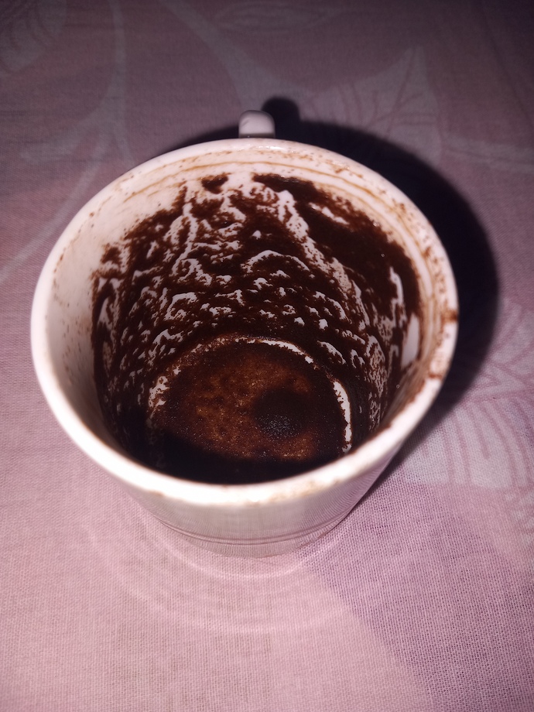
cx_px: 267
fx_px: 555
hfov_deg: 51.4
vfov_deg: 65.3
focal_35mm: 27
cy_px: 356
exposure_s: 1/100
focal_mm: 4
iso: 25
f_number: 1.8
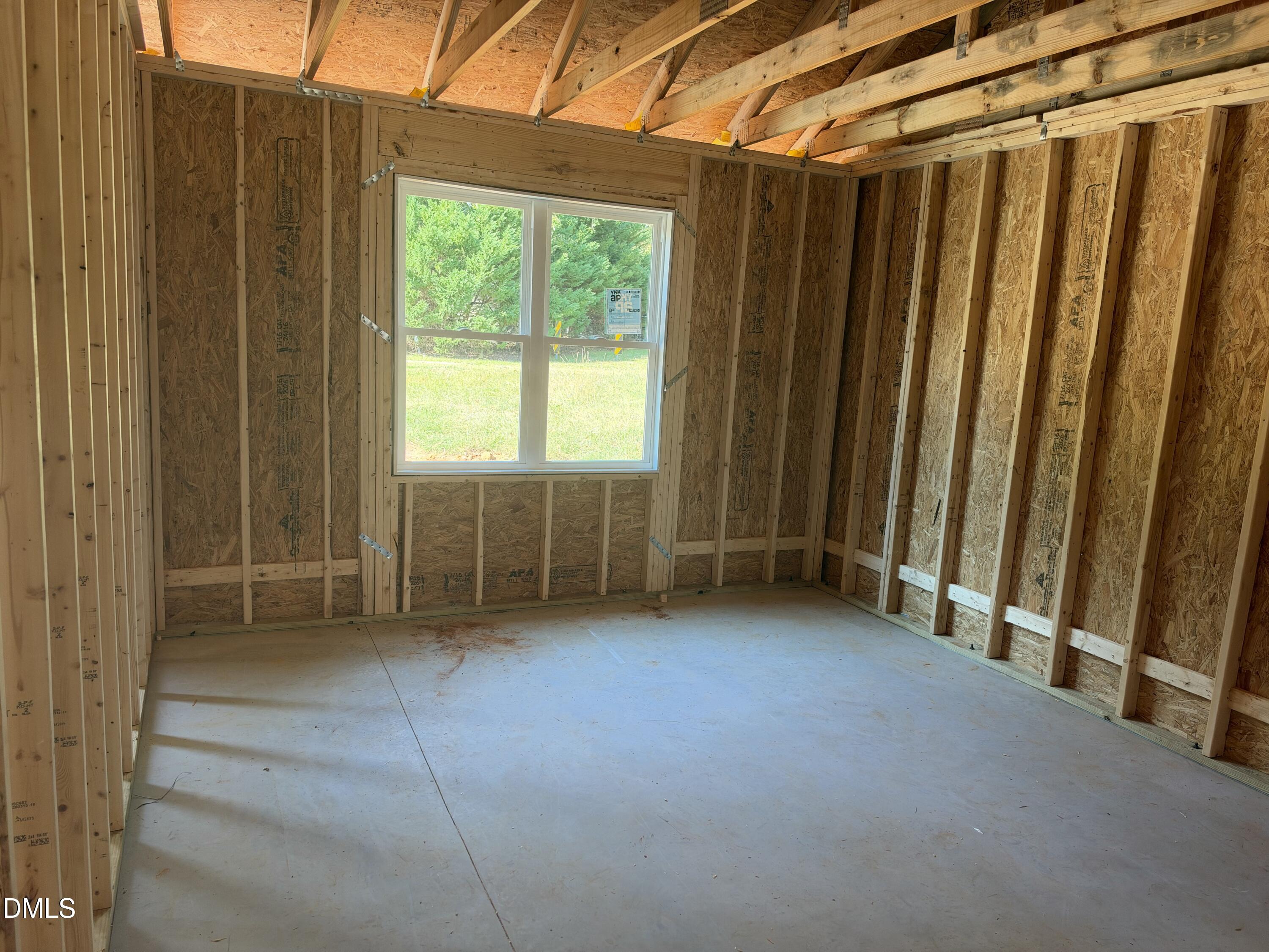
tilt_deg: -9.8
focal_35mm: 24
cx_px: 634
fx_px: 880
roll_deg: -3.4
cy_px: 476
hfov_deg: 71.6
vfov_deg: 56.8
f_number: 1.8
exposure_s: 1/121
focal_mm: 6.93
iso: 200
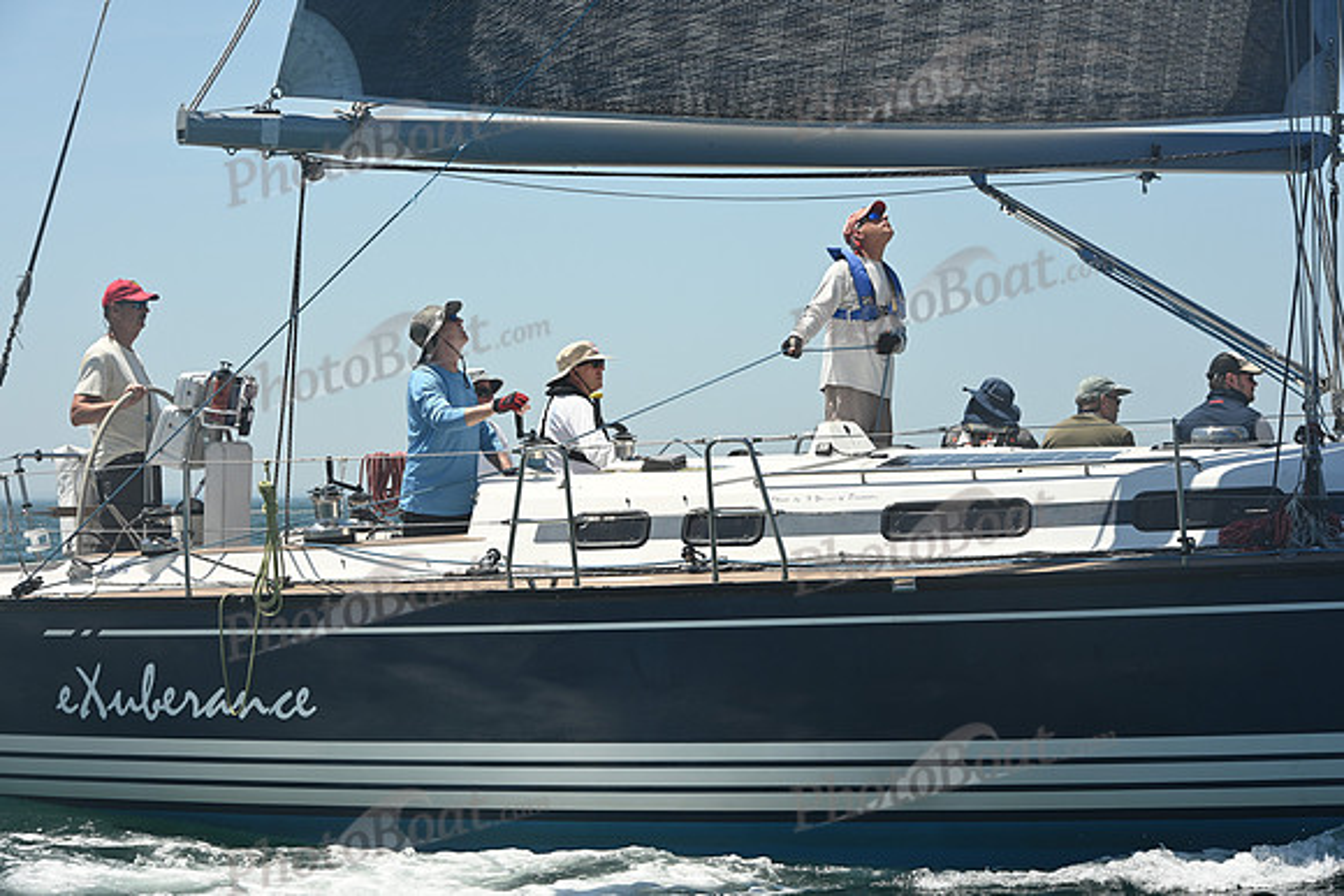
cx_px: 672
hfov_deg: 18.6
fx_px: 4107
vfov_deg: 12.5
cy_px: 448
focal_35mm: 110
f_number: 8
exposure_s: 1/1000
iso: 320
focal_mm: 110
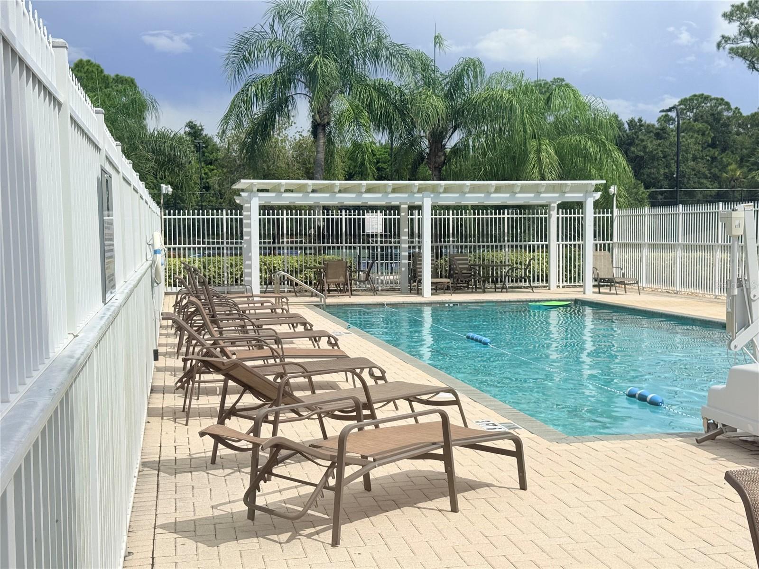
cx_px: 380
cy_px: 284
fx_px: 1052
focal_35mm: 48
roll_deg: +0.5
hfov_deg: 39.7
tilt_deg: -3.6
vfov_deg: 30.3
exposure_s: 1/8772
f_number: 1.78
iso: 64
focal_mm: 6.76
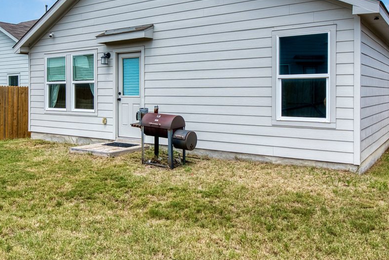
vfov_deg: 39.7
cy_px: 96
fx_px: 357
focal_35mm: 33
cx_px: 167
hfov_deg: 57.0
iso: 100
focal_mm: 16
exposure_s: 1/250
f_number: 11
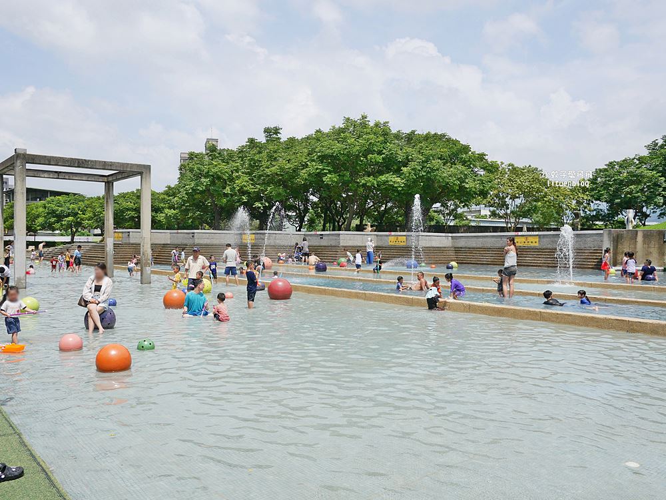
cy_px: 250
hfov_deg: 63.4
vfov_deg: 49.8
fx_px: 539
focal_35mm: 28
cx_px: 333
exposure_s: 1/1600
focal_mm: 14
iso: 200
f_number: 5
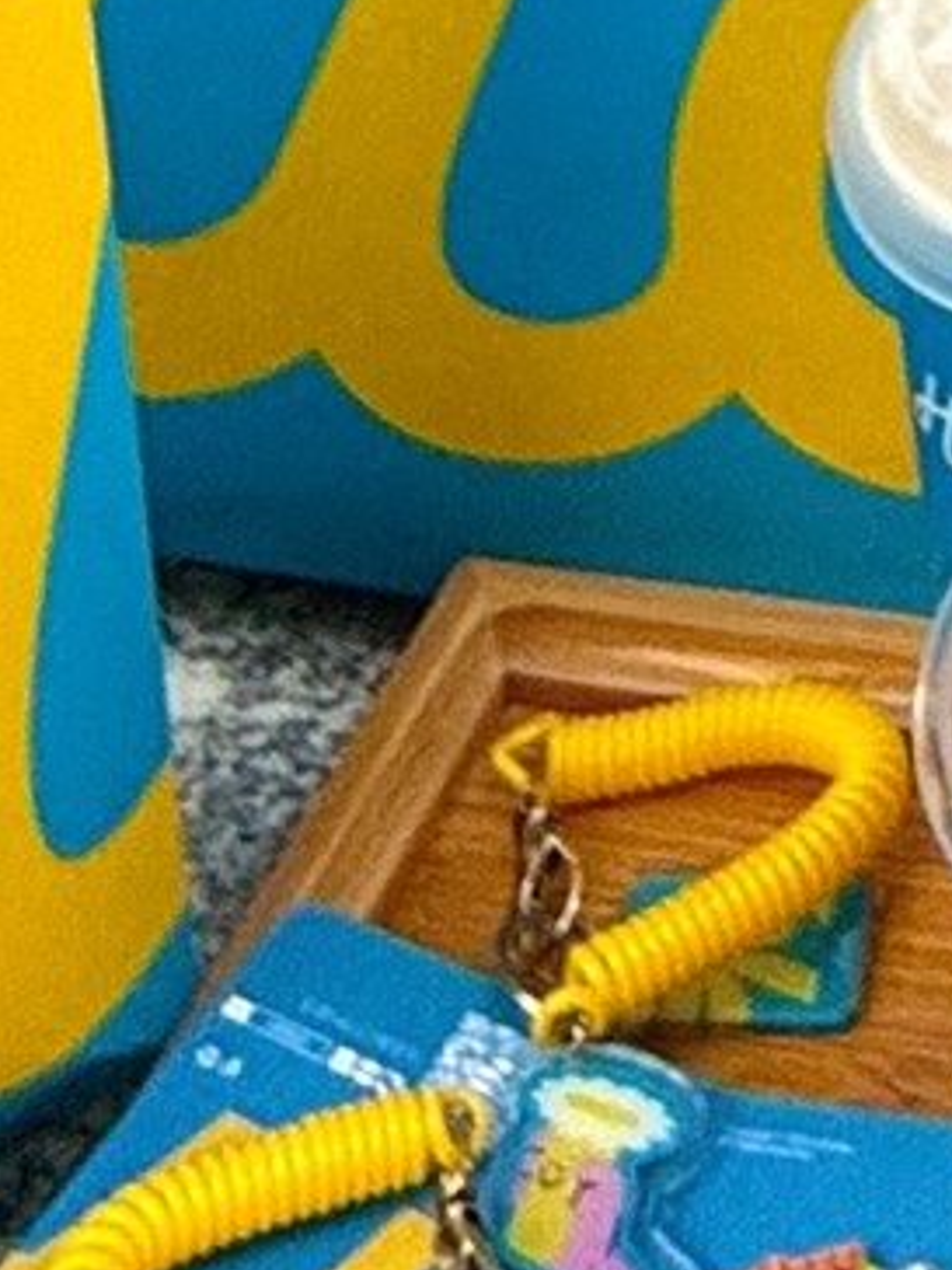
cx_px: 1503
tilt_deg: -3.9
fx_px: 3850
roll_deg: +0.7
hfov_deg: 13.2
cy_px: -1975
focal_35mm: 105
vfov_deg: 13.0
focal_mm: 2.22
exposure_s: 1/99
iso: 100
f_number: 2.2
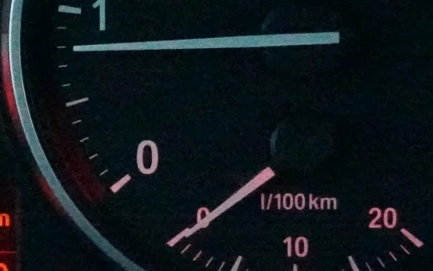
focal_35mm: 227
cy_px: -51
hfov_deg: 9.1
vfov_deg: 5.8
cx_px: -103
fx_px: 2678
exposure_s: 1/4000
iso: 51200
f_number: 5.6
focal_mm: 39
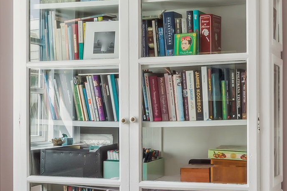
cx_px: 98
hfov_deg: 25.1
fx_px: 640
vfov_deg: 17.0
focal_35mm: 80
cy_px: 99
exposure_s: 1/25
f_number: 7.1
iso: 100
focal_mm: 12.2
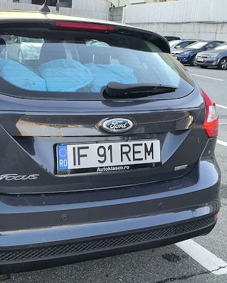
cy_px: 155
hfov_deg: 33.9
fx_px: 370
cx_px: 78
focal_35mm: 44
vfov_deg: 42.0
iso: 50
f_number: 1.65
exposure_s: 1/139
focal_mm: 6.14
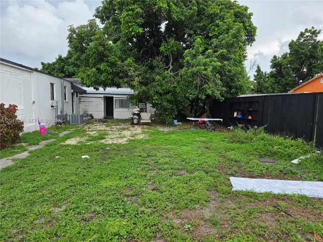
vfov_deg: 58.9
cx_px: 162
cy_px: 121
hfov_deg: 73.9
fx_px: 215
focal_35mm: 23
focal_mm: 6.3
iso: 32
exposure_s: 1/359
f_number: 1.7
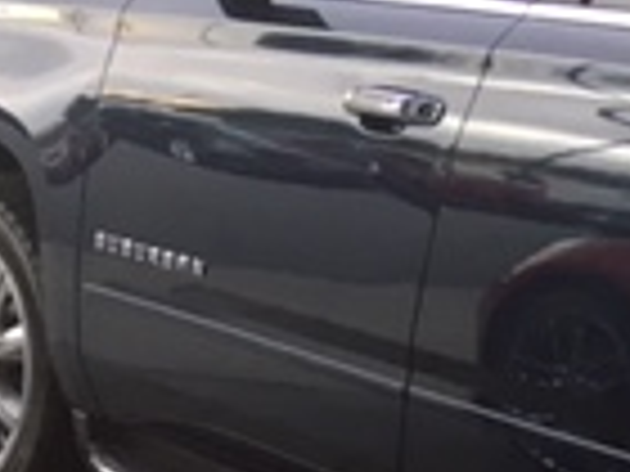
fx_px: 2421
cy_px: 1074
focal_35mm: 133
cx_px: -544
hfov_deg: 13.2
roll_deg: +2.0
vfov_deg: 10.0
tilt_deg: -28.6
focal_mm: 4.15
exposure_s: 1/30
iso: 32
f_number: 2.2
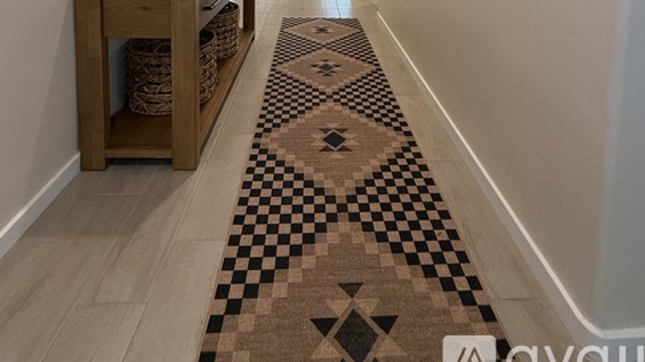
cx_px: 325
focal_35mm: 21
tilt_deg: -4.0
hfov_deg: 83.9
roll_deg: -1.8
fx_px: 359
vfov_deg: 40.6
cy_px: -55
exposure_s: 1/120
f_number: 2.2
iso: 250
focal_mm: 2.22
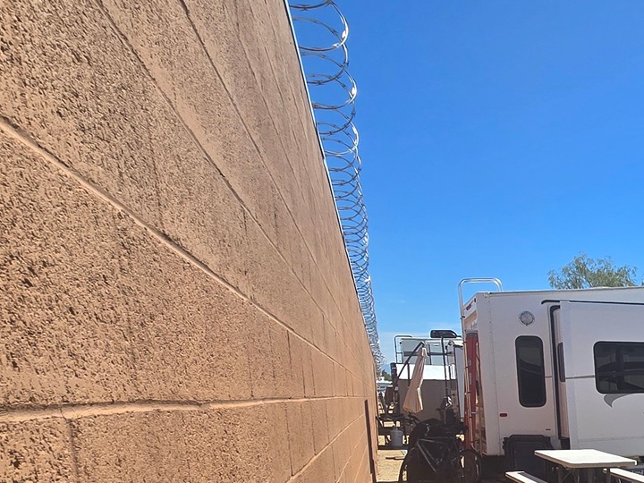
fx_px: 688
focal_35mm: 37
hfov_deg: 33.3
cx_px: 873
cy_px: 471
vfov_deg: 35.4
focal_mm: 2.2
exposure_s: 1/2259
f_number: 2.2
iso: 50
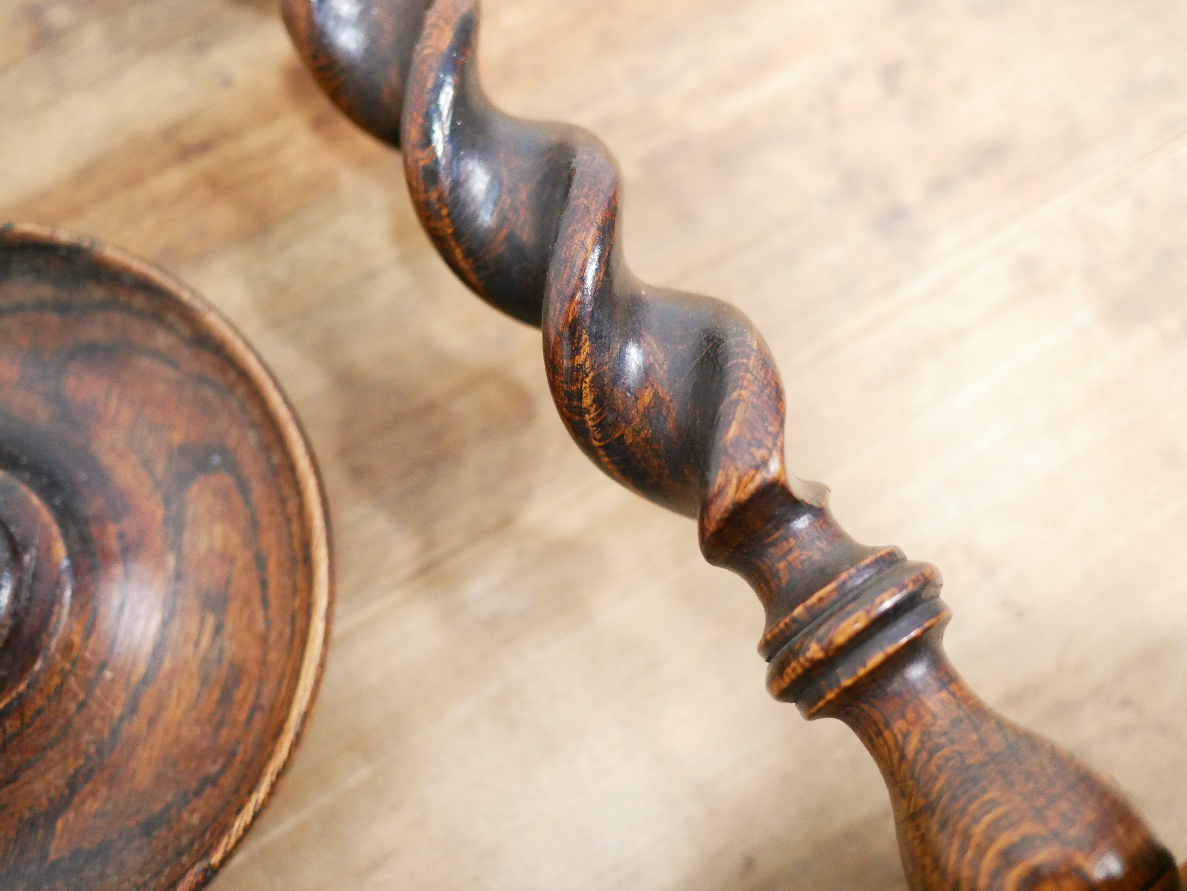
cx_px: 594
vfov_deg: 36.0
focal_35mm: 40
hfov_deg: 46.8
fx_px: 1372
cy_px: 446
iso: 3200
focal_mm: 20
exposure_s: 1/60
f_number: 1.7
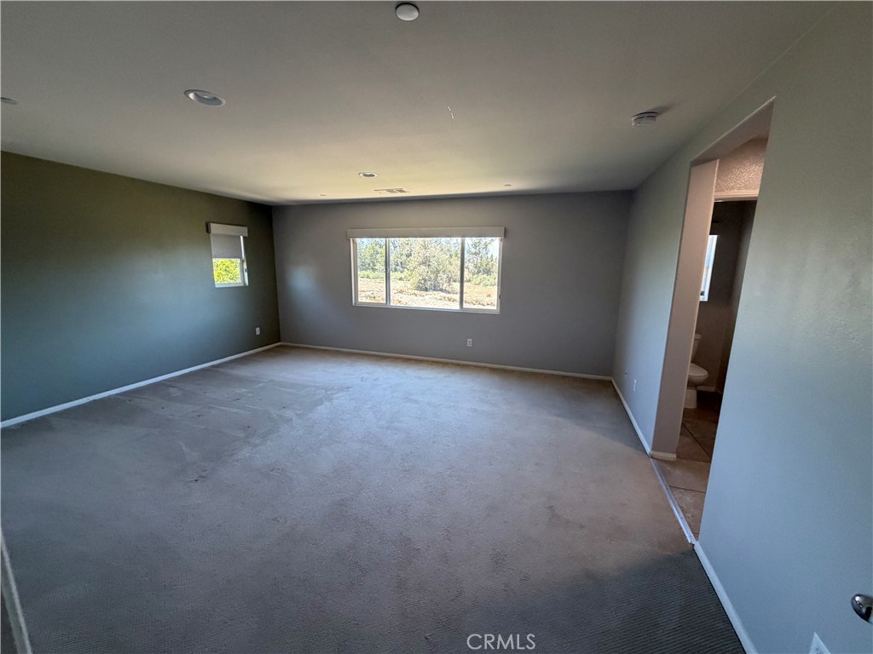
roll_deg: -0.5
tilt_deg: -11.0
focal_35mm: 14
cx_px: 436
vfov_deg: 85.7
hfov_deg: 102.1
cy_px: 327
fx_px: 353
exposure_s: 1/120
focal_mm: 2.22
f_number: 2.2
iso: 250
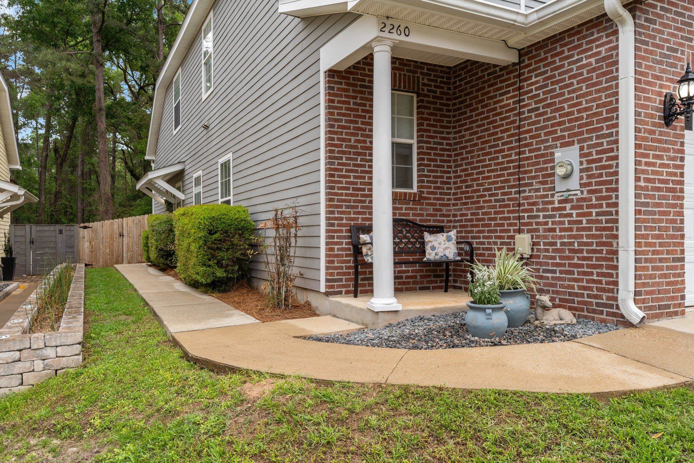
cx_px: 347
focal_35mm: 26
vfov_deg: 49.5
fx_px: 501
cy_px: 232
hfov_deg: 69.4
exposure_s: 1/13
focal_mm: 26
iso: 100
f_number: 9
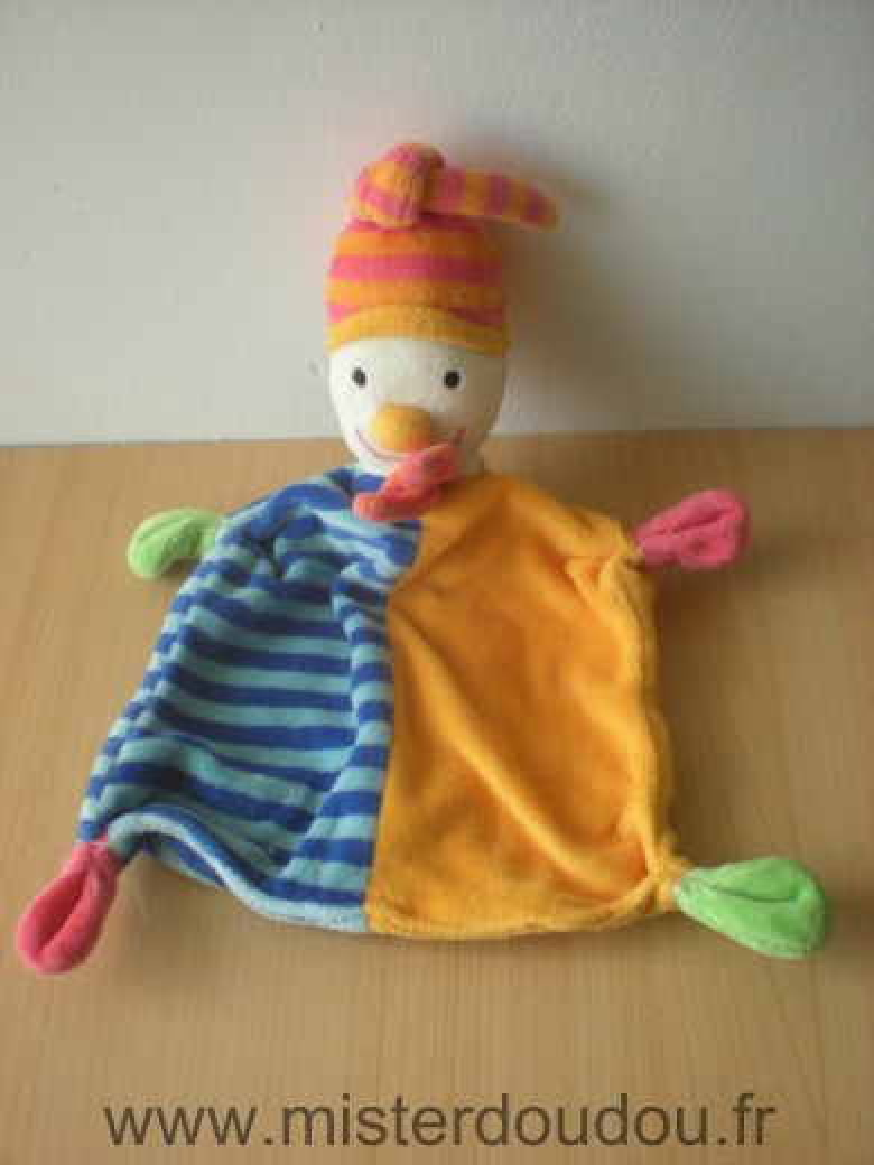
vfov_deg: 49.0
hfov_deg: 37.7
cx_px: 437
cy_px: 582
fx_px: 1279
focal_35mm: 38
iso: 64
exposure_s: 1/90.3
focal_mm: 6.3
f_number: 3.1
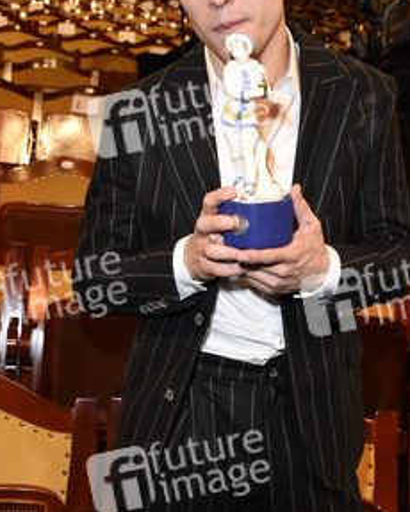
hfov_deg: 32.1
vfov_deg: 39.4
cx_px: 230
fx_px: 712
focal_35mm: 47
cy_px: 205
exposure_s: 1/60
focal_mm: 24
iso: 1600
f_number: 6.3
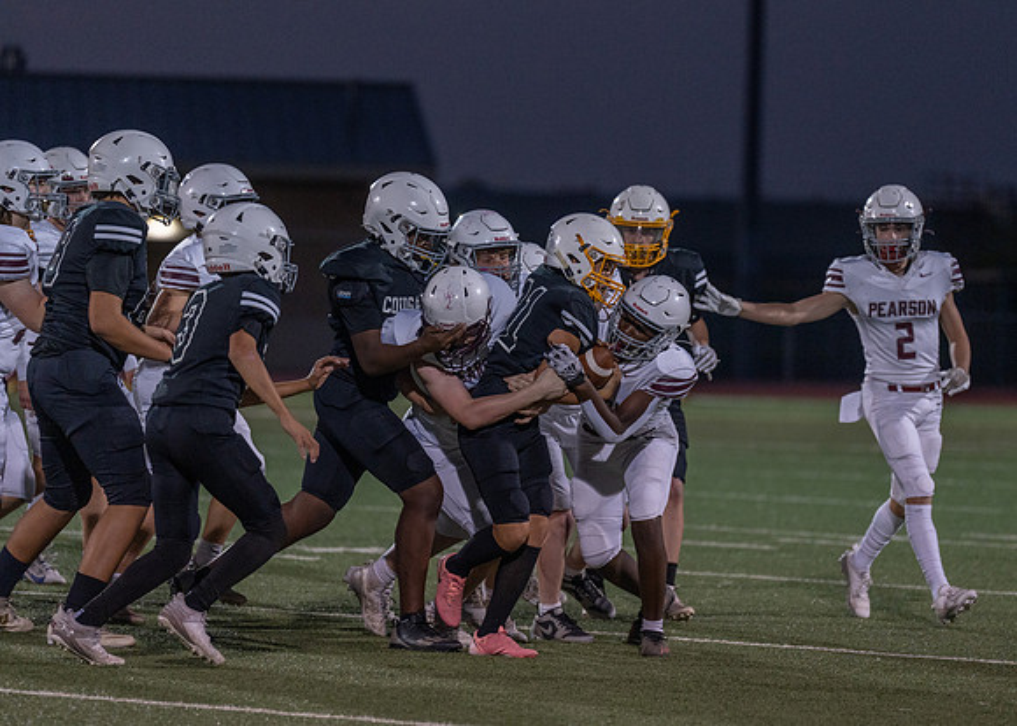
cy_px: 369
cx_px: 562
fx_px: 6546
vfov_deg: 6.3
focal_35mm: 227
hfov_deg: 8.9
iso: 1250
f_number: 2.8
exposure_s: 1/1000
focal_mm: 200
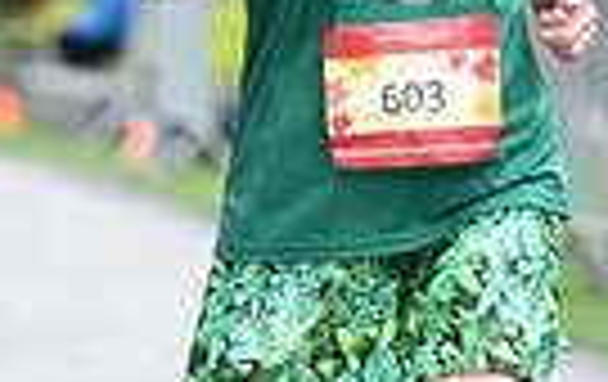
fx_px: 7904
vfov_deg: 2.8
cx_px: 498
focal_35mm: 476
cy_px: -153
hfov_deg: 4.4
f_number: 2.8
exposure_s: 1/1600
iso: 640
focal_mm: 115
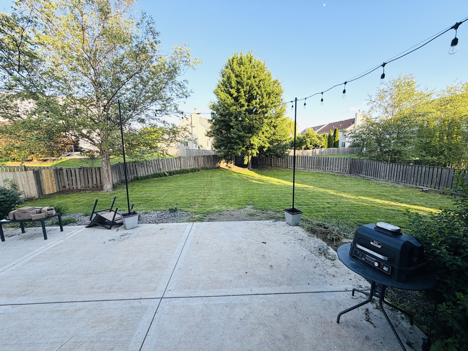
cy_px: 176
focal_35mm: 14
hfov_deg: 102.1
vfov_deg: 85.7
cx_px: 234
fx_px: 189
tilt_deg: -8.1
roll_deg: +0.9
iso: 50
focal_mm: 2.22
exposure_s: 1/346
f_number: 2.2
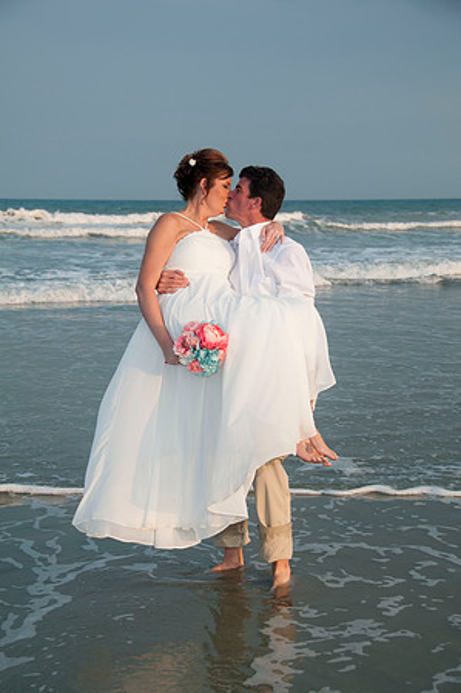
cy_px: 346
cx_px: 230
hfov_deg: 20.6
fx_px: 1271
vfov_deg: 30.5
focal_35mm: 66
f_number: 5.6
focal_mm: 44
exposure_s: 1/250
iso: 100
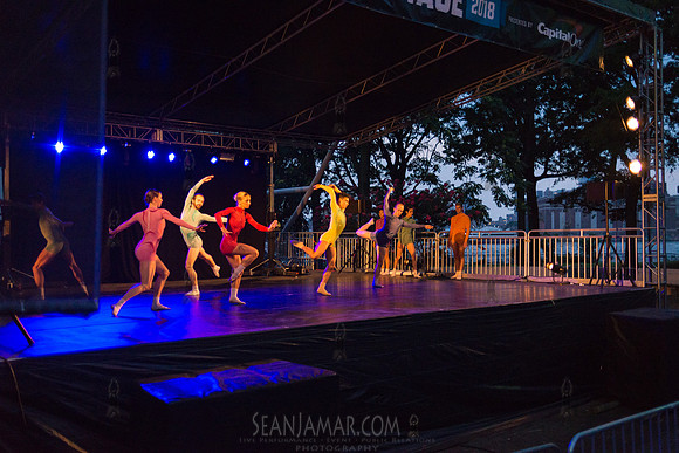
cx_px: 340
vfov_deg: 37.9
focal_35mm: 35
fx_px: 660
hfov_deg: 54.4
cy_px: 226
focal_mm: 35
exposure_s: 1/1000
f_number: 2
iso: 3200
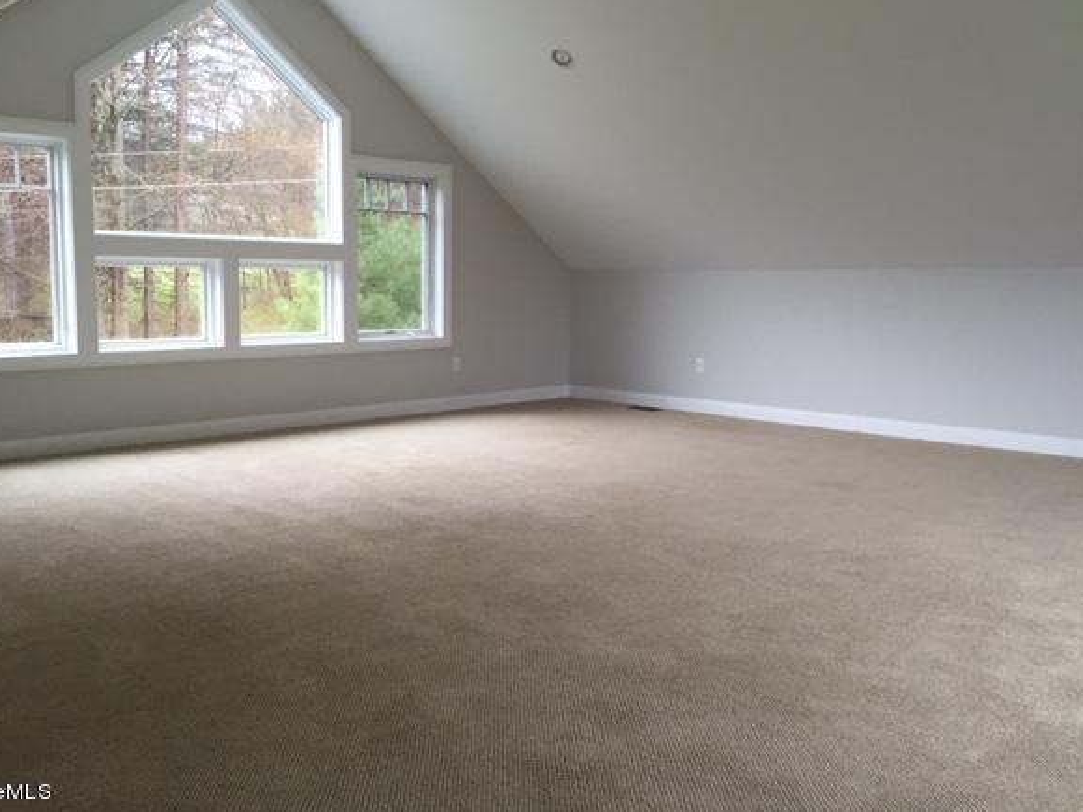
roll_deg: -1.0
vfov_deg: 44.1
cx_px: 495
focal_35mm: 32
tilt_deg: -6.8
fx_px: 1001
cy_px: 381
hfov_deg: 56.7
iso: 40
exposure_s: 1/30
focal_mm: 4.15
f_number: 2.2
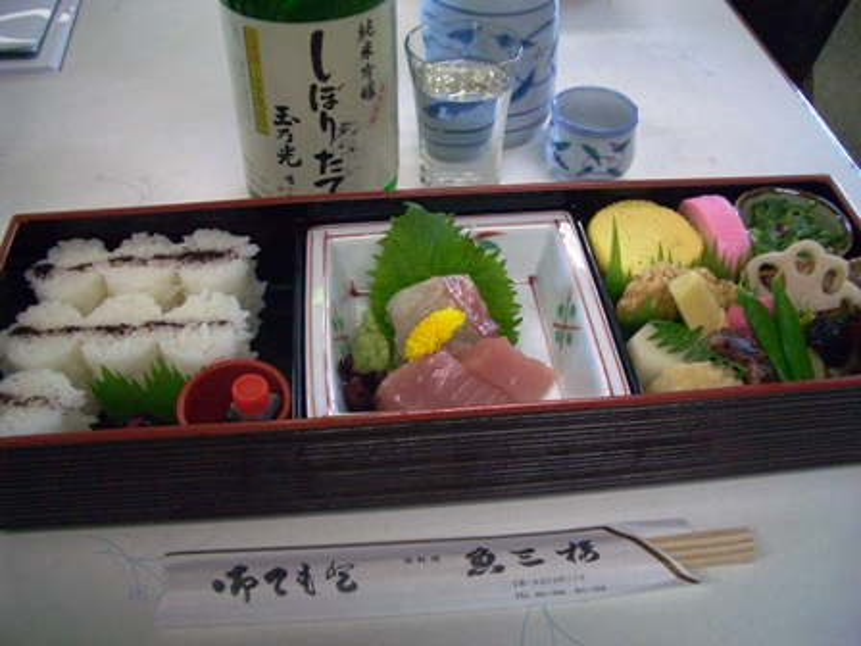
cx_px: 430
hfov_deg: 52.6
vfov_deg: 40.7
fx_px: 871
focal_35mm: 35
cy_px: 323
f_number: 2.6
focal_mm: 5.8
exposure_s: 1/125
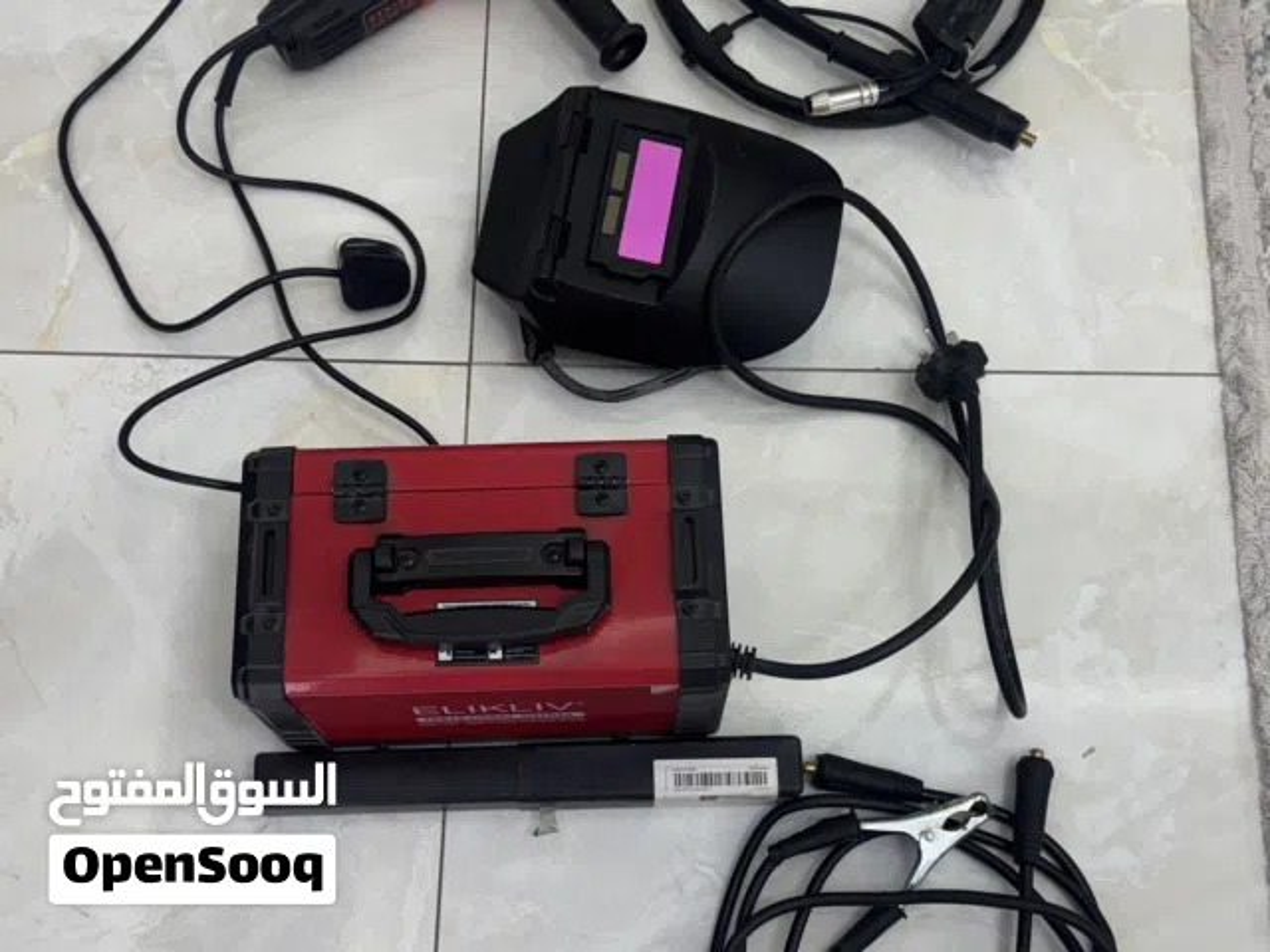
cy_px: 476
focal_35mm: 24
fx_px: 881
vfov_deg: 56.8
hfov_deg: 71.6
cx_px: 635
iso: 125
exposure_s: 1/100
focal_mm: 6.76
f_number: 1.78
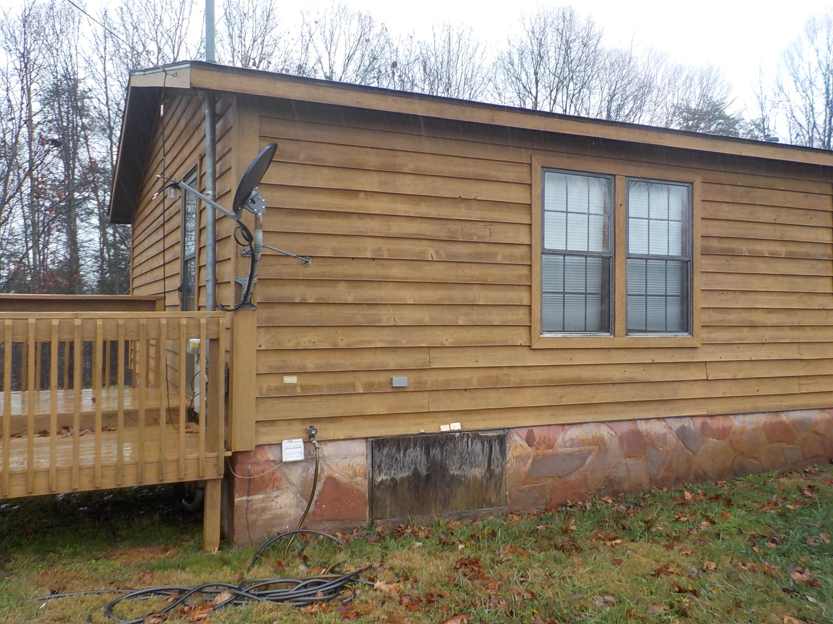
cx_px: 416
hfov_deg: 60.0
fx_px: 722
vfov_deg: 46.8
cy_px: 312
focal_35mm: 30
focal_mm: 4.1
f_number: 3.3
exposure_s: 1/60
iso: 125
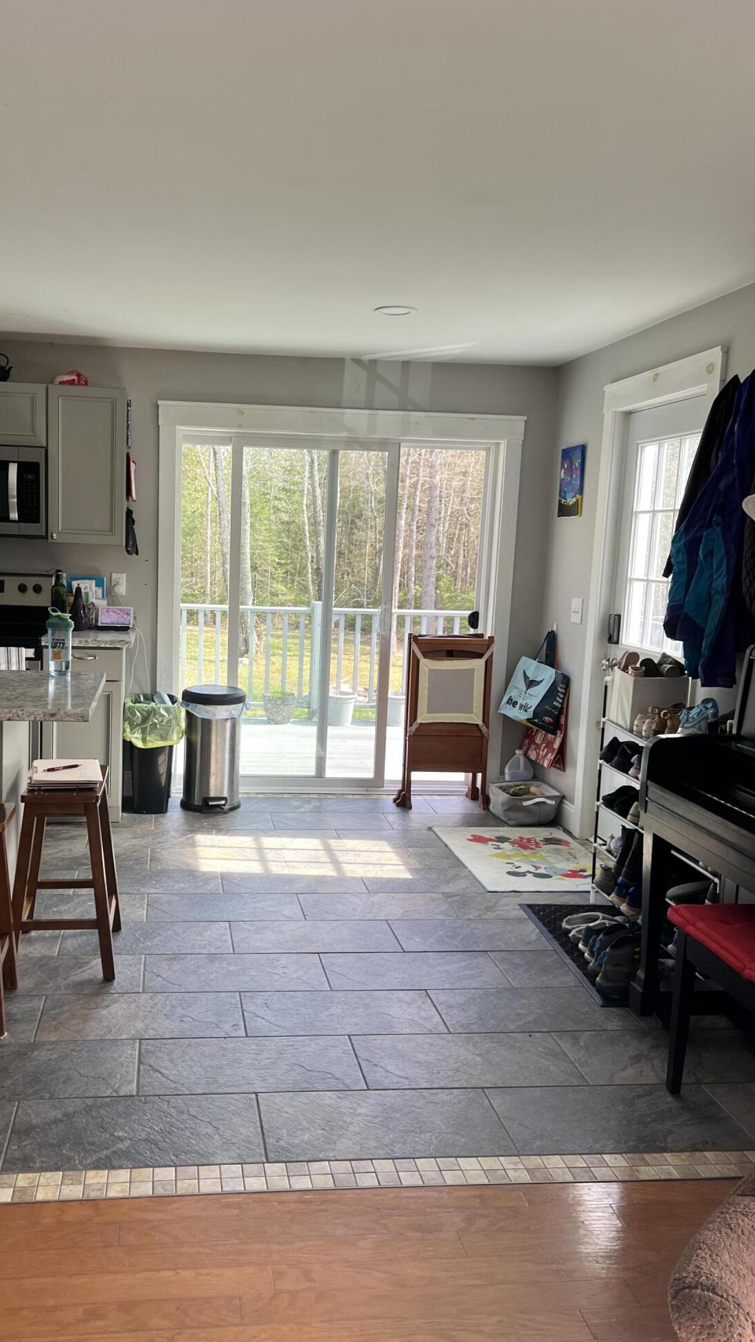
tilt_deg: -6.8
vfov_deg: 66.1
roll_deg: -2.1
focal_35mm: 29
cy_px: 668
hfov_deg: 39.9
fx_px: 1032
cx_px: 280
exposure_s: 1/126
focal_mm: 5.7
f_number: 1.5
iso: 32
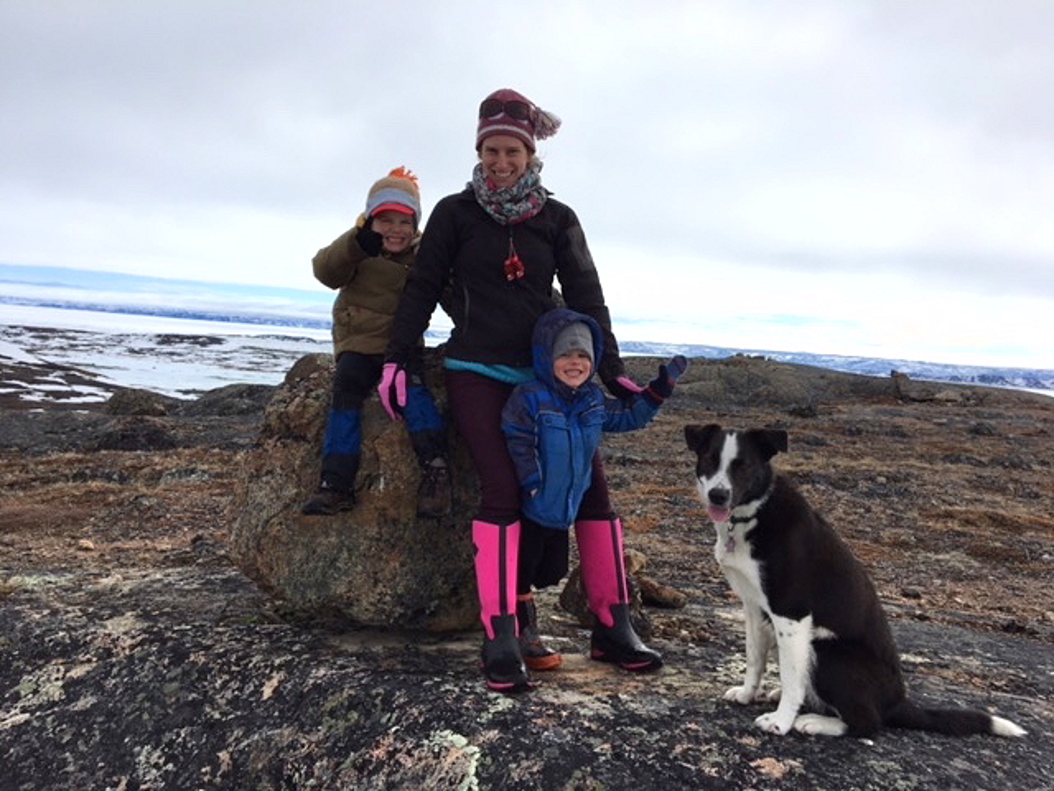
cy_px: 396
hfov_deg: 61.7
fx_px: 883
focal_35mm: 29
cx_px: 527
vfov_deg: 48.2
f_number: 2.2
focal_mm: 4.15
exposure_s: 1/2481
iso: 25
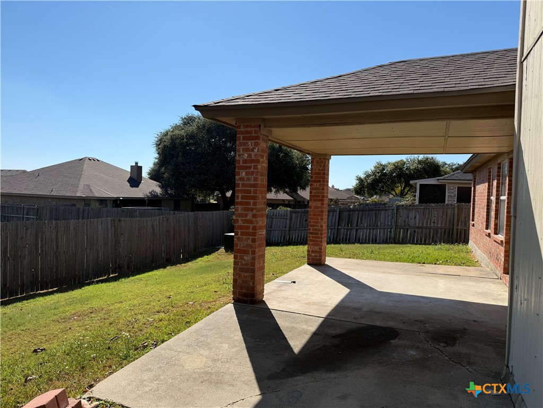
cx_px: 272
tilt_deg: -1.1
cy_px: 204
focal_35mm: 24
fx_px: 376
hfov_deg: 71.6
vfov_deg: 56.8
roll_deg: -2.0
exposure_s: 1/5319
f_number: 1.78
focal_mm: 6.76
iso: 80
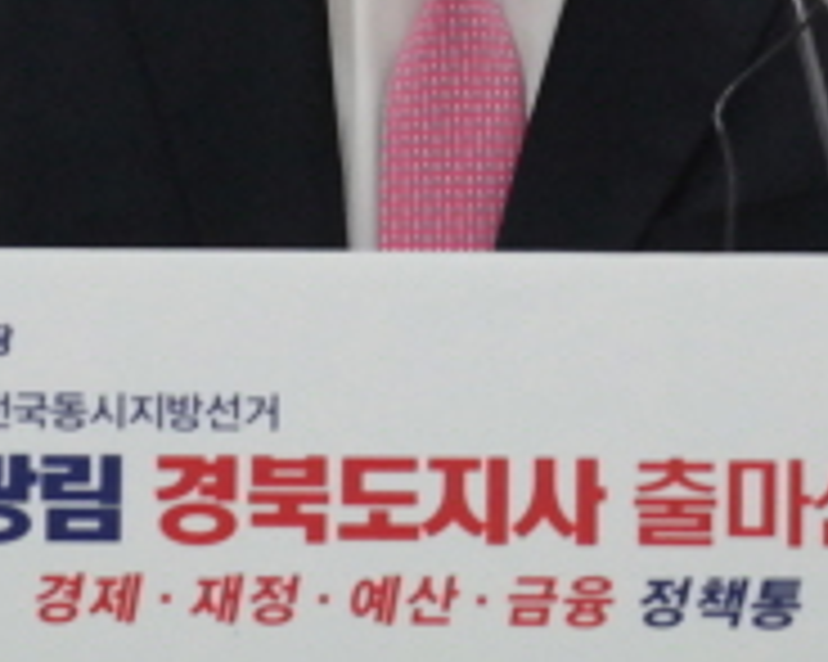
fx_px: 25007
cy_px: -182
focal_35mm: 1021
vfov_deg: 1.5
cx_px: 472
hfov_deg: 1.9
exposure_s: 1/125
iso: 3200
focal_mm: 200
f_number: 5.6
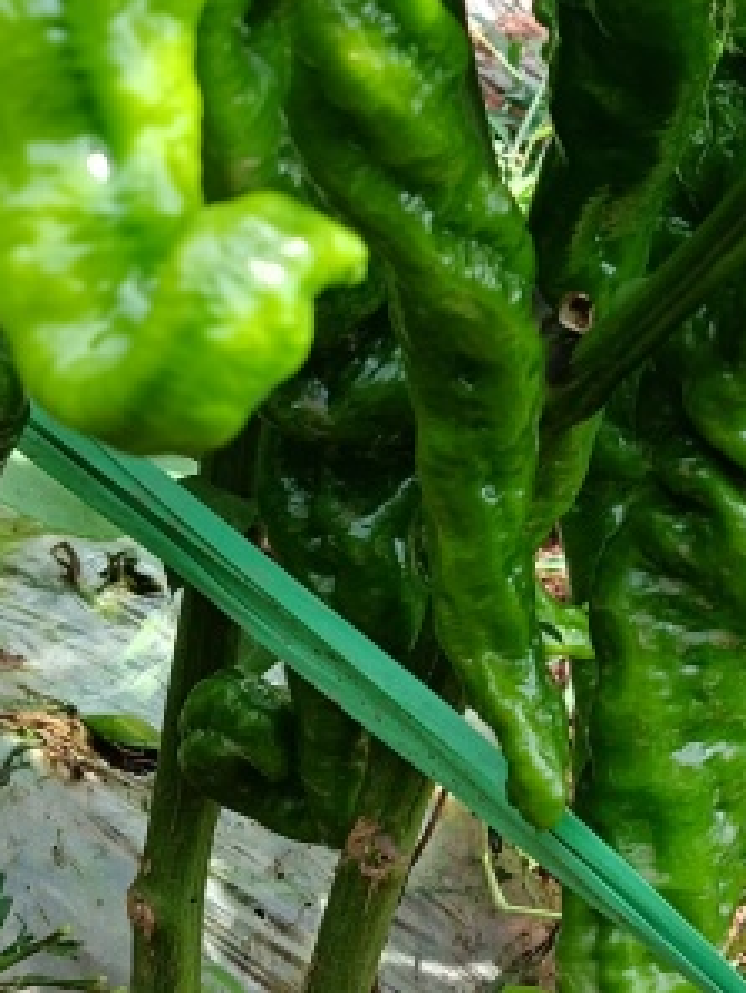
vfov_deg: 20.1
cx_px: 776
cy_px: 311
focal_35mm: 97
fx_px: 2785
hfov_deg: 15.0
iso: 100
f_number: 1.8
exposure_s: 1/157
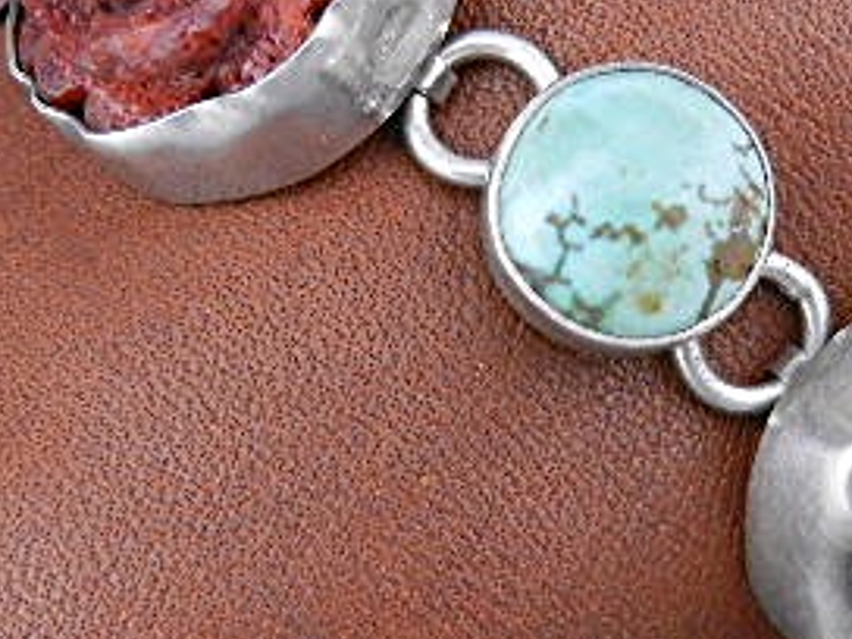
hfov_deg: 12.3
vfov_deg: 9.3
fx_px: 3938
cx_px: 501
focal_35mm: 160
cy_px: 285
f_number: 4.1
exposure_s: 1/5.7
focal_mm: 12.2
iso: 200
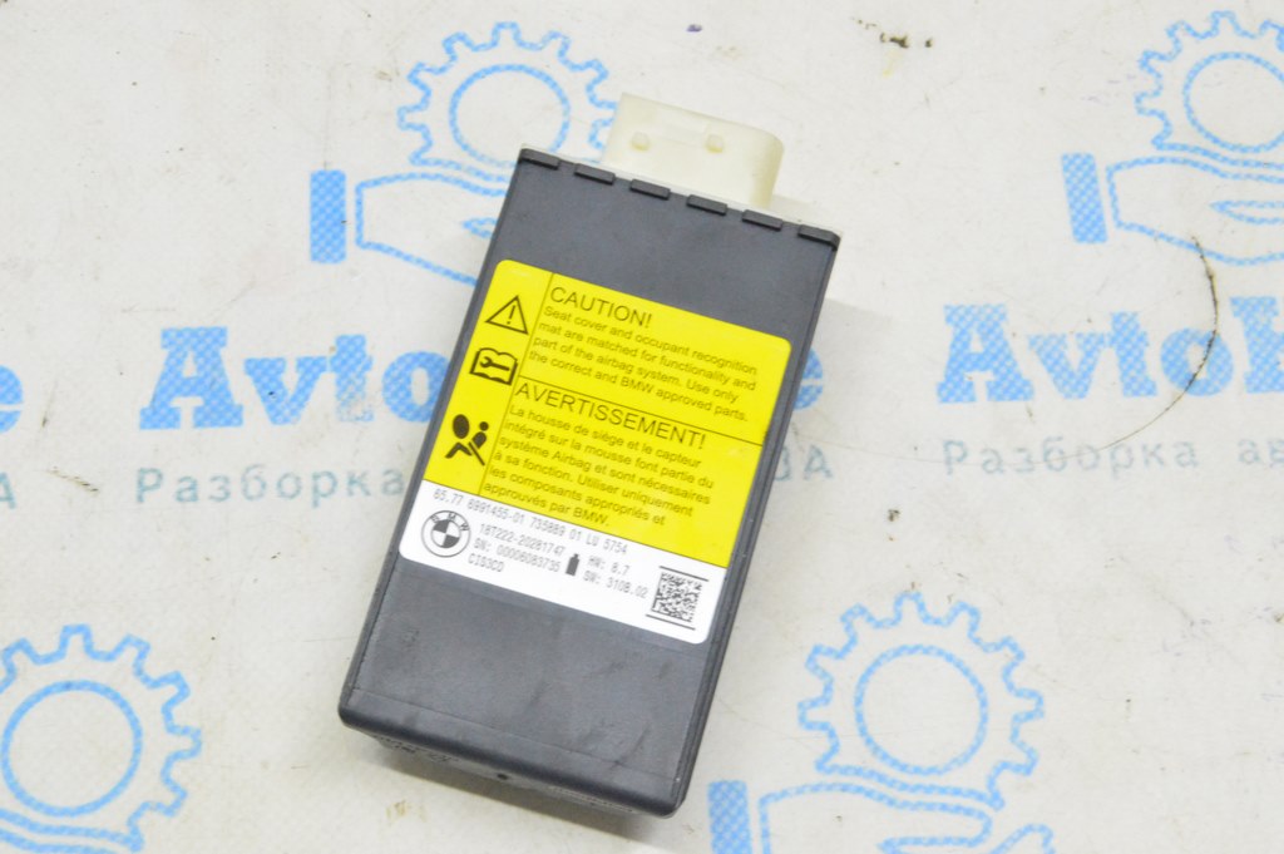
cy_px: 427
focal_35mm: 60
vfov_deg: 22.6
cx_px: 642
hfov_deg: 33.4
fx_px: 2138
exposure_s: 1/15
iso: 6400
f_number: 20
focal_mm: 40
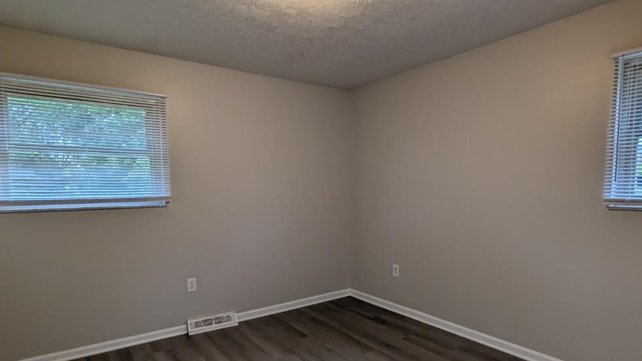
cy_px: 214
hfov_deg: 86.6
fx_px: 340
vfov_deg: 55.5
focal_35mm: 20
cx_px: 323
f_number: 1.7
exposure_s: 1/95.9
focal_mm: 2.02
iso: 118
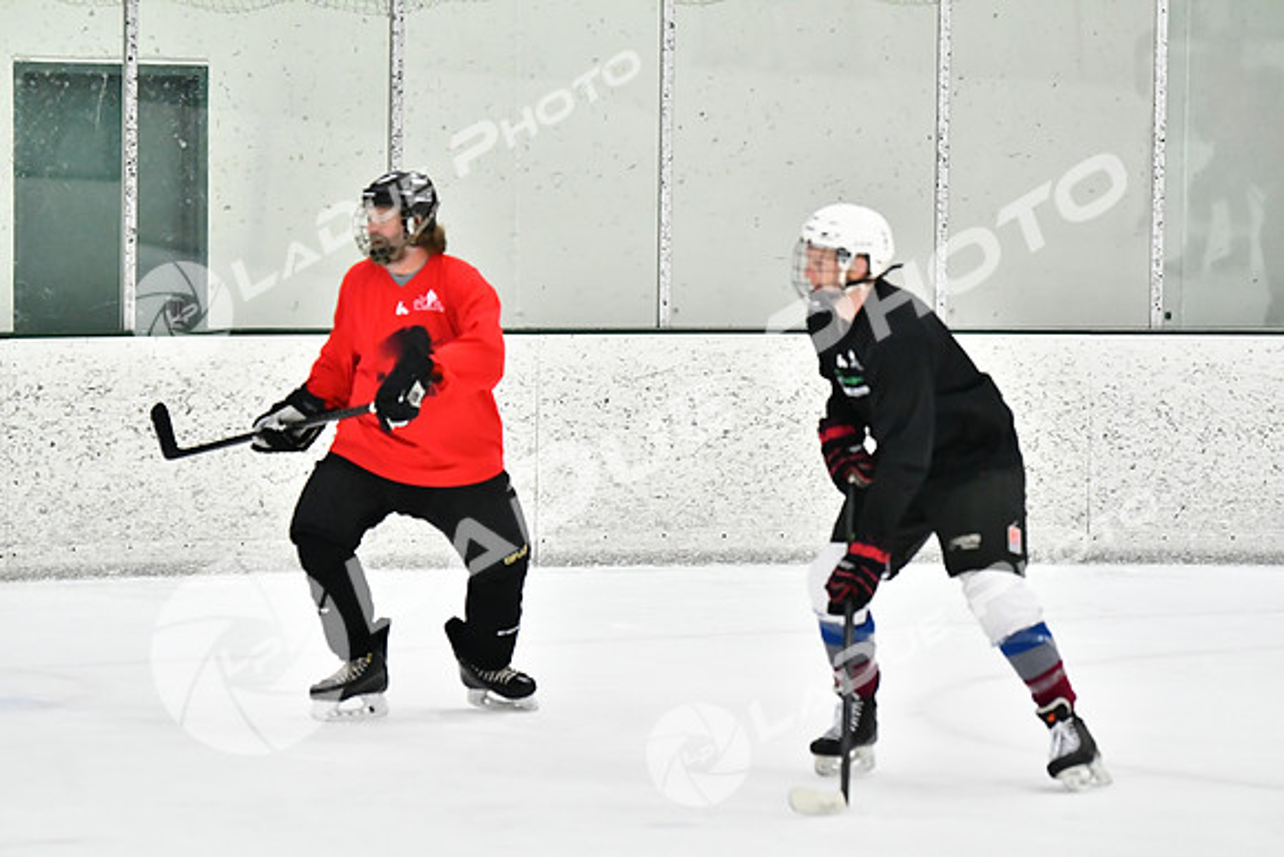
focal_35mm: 195
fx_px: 6956
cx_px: 642
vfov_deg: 7.0
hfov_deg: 10.5
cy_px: 428
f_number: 2.8
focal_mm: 130
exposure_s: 1/1600
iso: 6400
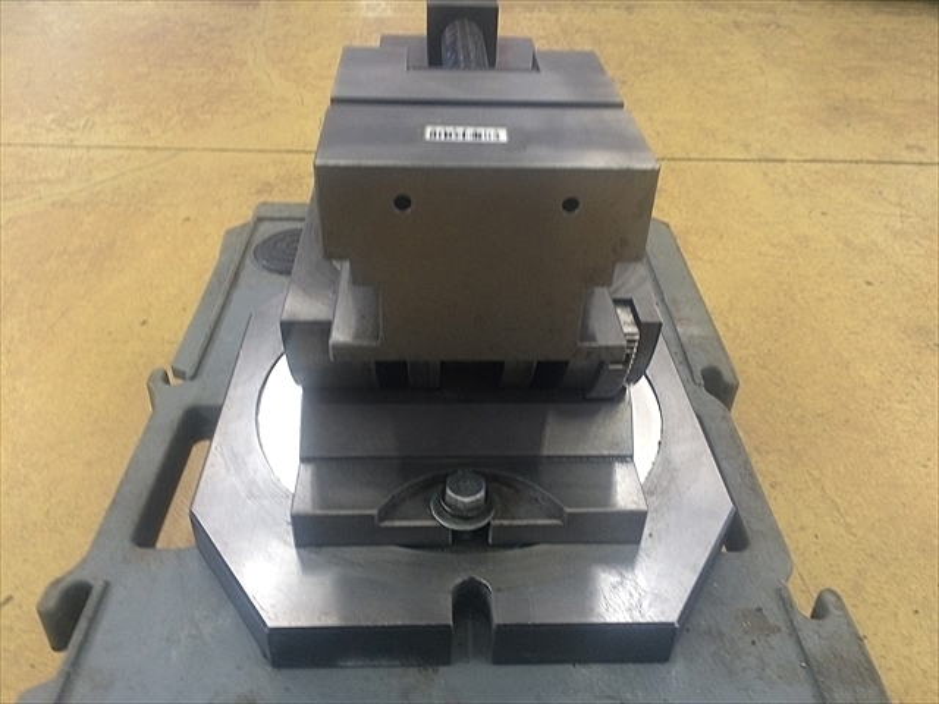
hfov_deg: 61.7
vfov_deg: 48.2
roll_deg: -3.3
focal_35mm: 29
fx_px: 787
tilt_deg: -35.3
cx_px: 470
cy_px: 352
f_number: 2.2
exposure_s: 1/30
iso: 125
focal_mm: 4.15
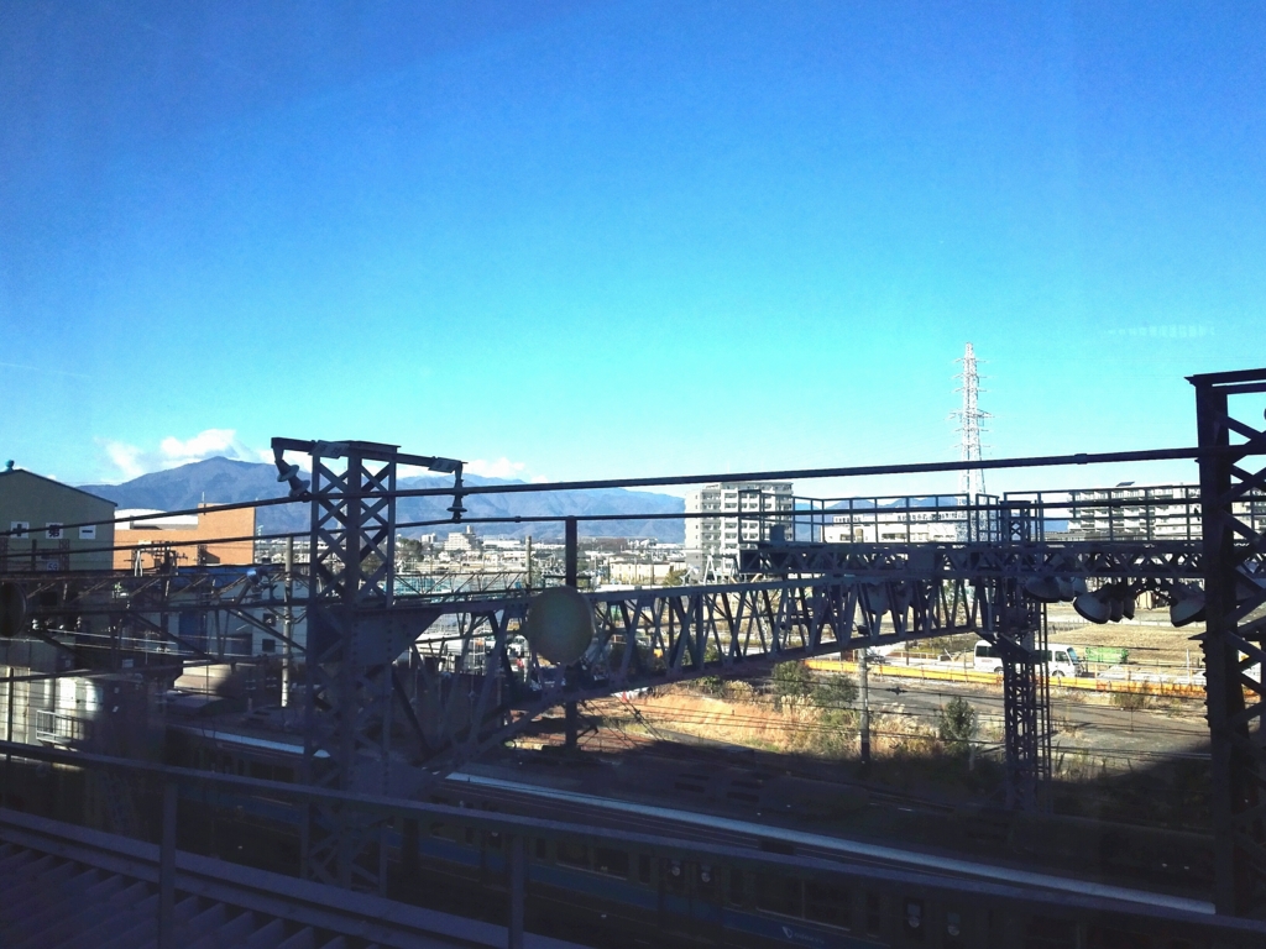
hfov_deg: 61.7
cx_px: 633
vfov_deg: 48.2
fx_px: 1061
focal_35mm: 29
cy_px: 474
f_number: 2
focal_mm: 3.8
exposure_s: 1/5376
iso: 100
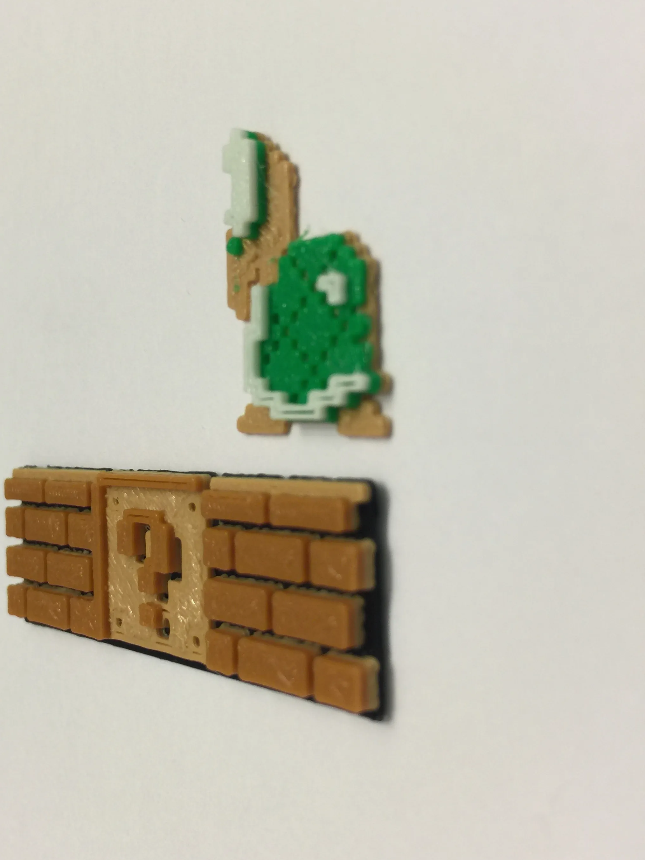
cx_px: 256
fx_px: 870
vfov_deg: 52.6
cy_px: 409
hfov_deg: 40.5
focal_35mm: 35
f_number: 2.2
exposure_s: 1/30
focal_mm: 4.15
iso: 32
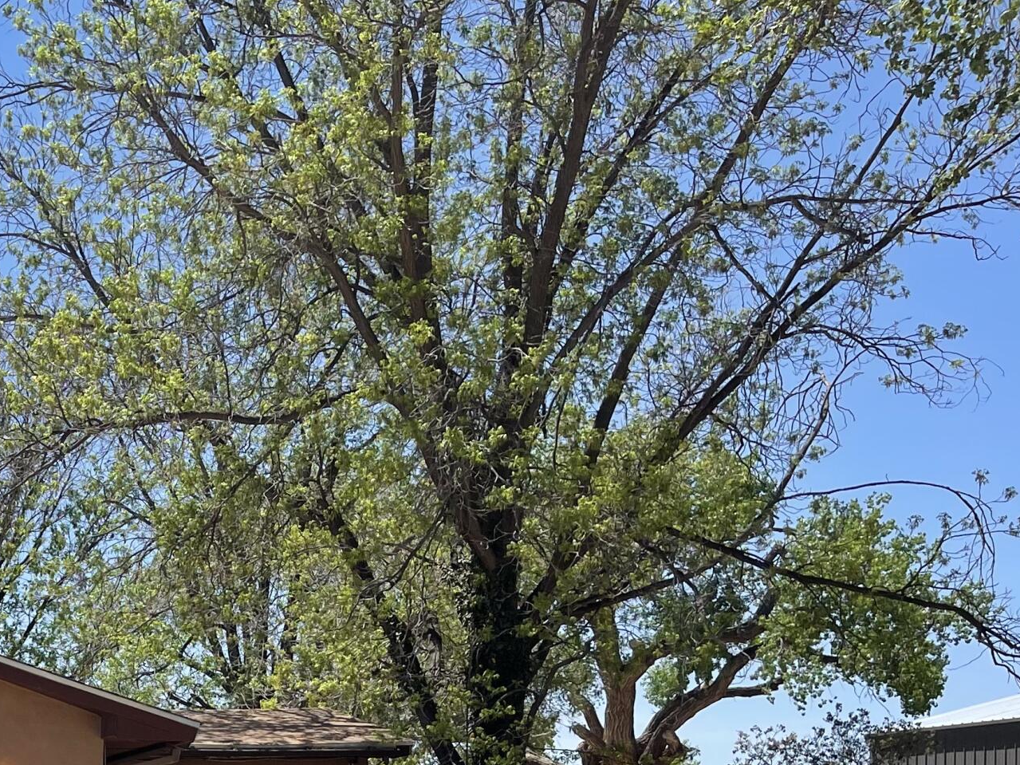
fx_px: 1797
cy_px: 858
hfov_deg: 28.4
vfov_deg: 22.6
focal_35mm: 61
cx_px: -140
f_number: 1.6
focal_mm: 5.1
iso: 32
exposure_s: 1/3003
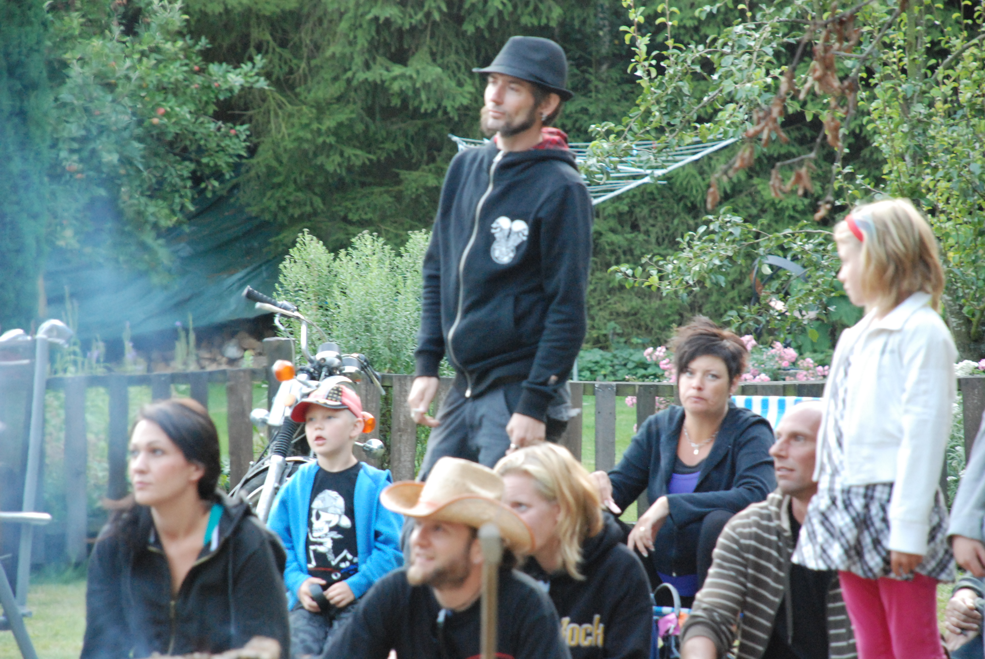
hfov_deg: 10.1
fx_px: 5547
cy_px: 330
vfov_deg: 6.8
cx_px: 492
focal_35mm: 202
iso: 1600
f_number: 5.6
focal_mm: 135
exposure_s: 1/50
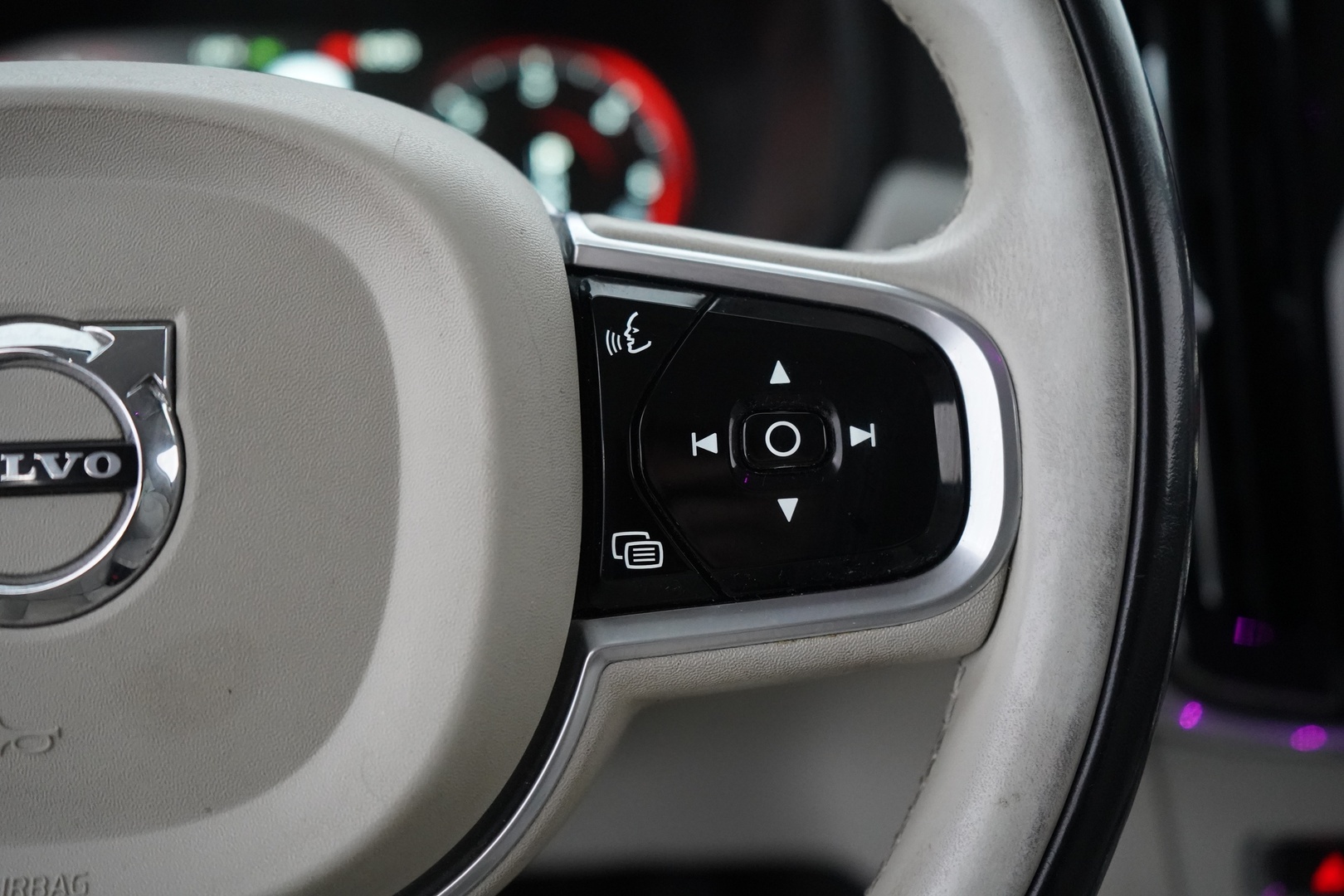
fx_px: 1531
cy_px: 448
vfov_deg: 32.6
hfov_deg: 47.4
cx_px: 672
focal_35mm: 41
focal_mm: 41
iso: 8000
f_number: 4.5
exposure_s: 1/60
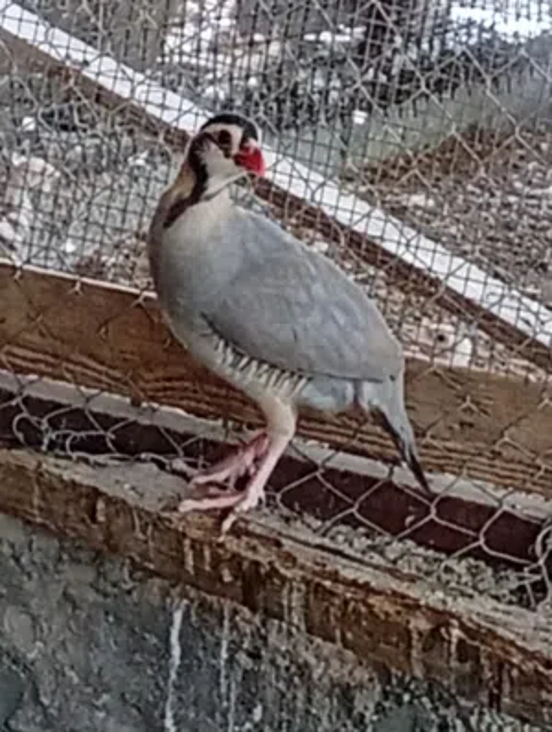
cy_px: 366
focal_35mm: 184
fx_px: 3900
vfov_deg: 10.7
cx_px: 276
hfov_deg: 8.1
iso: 155
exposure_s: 1/50
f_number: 1.8
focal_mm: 3.84
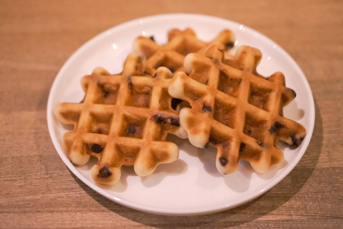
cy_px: 114
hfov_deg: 27.0
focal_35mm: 75
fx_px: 715
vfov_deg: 18.2
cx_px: 172
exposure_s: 1/800
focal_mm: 50
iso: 3200
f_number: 1.8
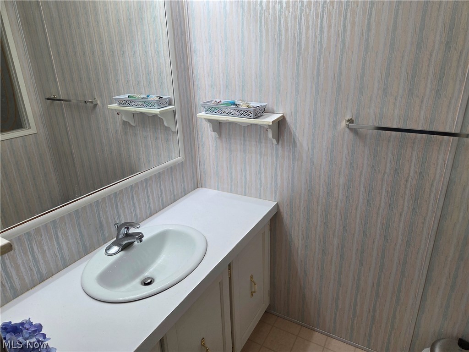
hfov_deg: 73.9
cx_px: 234
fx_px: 312
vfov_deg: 58.9
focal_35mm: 23
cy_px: 176
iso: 80
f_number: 1.8
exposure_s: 1/120
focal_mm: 5.4
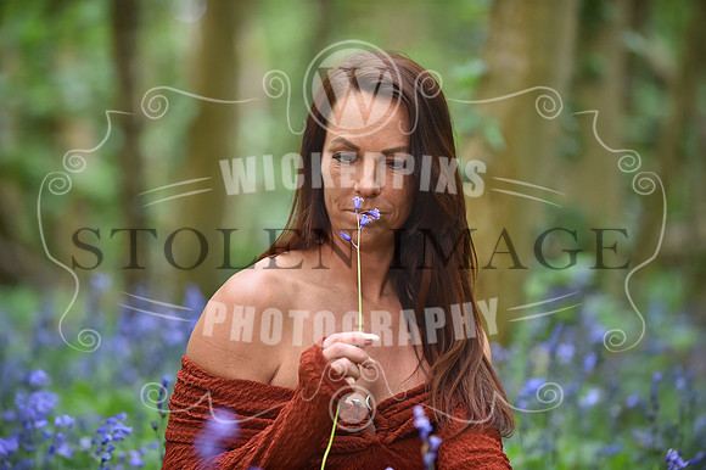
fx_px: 3528
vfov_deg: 7.6
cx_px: 353
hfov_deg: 11.4
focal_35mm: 180
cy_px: 235
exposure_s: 1/400
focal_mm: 180
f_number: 3.2
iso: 1600
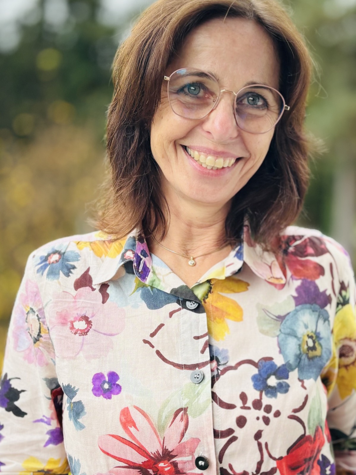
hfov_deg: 53.1
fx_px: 357
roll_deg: -0.2
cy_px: 238
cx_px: 178
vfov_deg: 67.3
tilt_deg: -13.1
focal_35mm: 26
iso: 64
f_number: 1.6
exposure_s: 1/164
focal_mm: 5.96
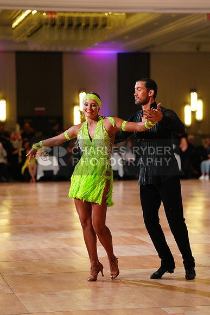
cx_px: 105
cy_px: 158
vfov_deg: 19.3
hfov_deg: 12.9
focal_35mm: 106
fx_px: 927
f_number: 2.8
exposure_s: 1/400
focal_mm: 106
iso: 1600
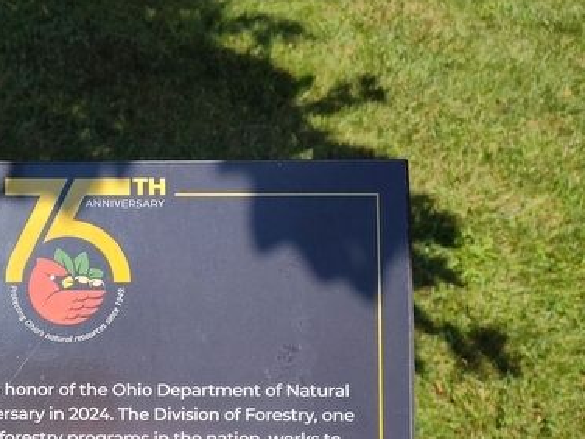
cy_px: 363
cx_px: -34
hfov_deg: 34.4
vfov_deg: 28.9
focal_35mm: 49
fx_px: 828
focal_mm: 5.56
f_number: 1.8
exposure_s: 1/2182
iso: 100
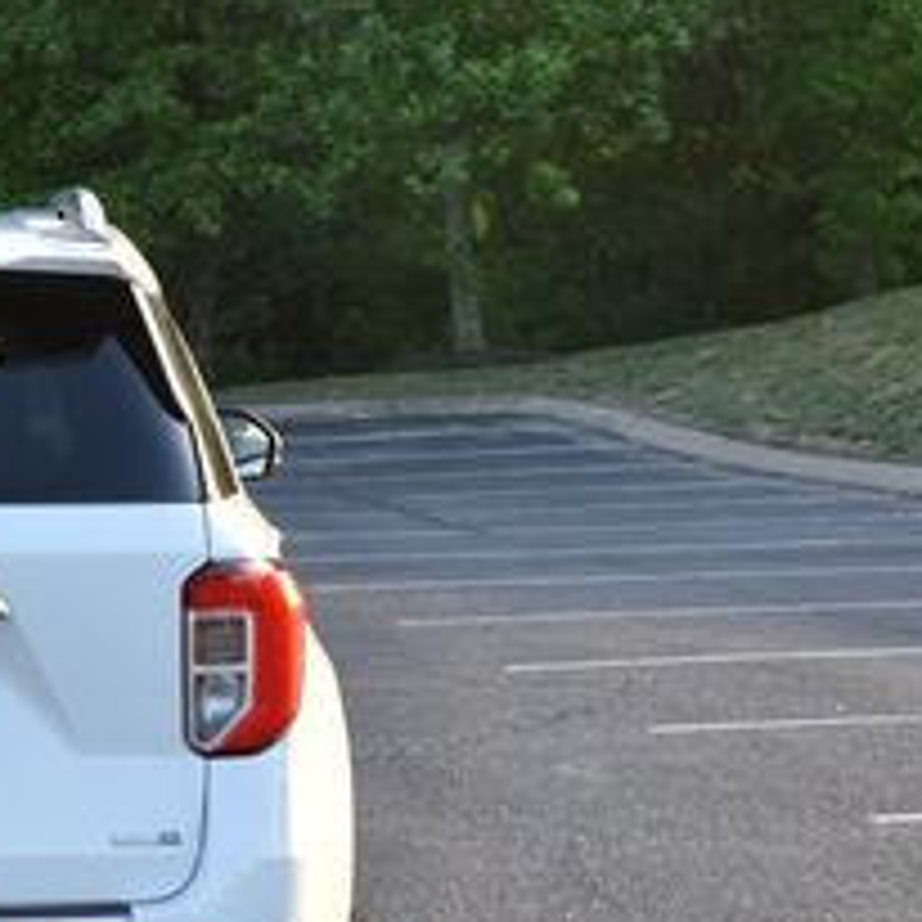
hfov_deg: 11.3
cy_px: 362
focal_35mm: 151
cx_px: -279
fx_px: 4550
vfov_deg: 11.6
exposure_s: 1/250
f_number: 4.8
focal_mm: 38
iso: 400
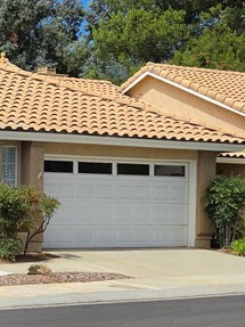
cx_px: -189
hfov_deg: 15.6
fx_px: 774
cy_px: 199
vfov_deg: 23.8
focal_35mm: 82
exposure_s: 1/5259
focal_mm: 5.4
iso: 80
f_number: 1.8
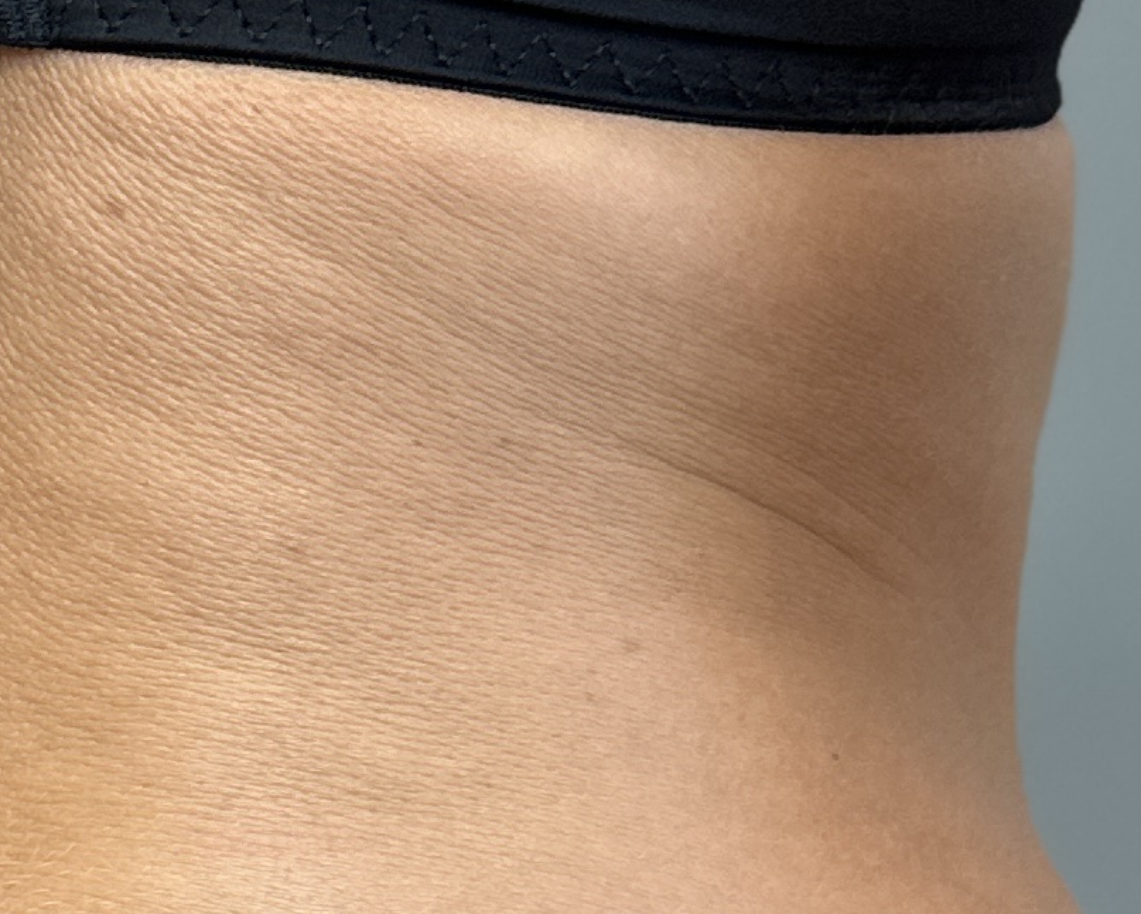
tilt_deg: +1.0
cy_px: 780
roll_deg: -4.6
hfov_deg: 15.9
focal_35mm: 117
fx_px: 3952
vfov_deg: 13.1
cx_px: -154
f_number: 1.78
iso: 200
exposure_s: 1/50
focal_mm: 6.86
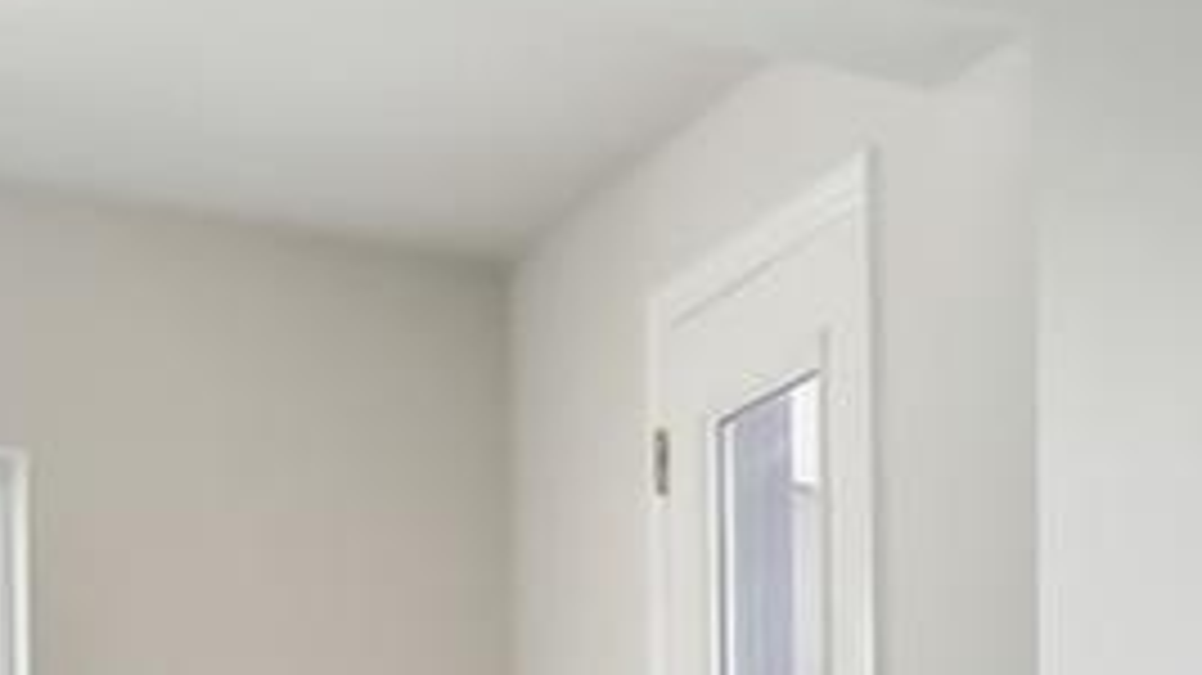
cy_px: 1112
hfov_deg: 18.3
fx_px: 2995
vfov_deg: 12.1
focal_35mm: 94
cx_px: 2111
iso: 100
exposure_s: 1/40
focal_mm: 10
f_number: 7.1
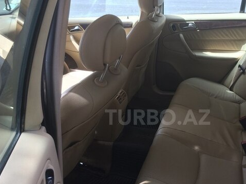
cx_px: 158
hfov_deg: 46.3
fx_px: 284
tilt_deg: -29.7
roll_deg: -1.4
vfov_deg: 35.7
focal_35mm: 40
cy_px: 117
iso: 32
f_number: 2.2
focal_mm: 4.15
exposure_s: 1/100
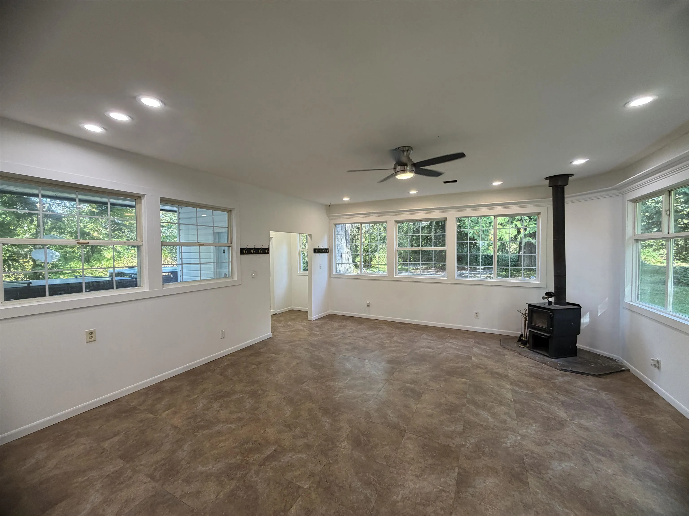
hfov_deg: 102.1
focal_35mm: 14
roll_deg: +0.3
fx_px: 279
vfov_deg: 85.7
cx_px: 344
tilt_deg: -1.8
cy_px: 258
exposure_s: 1/120
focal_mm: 2.22
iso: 200
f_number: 2.2
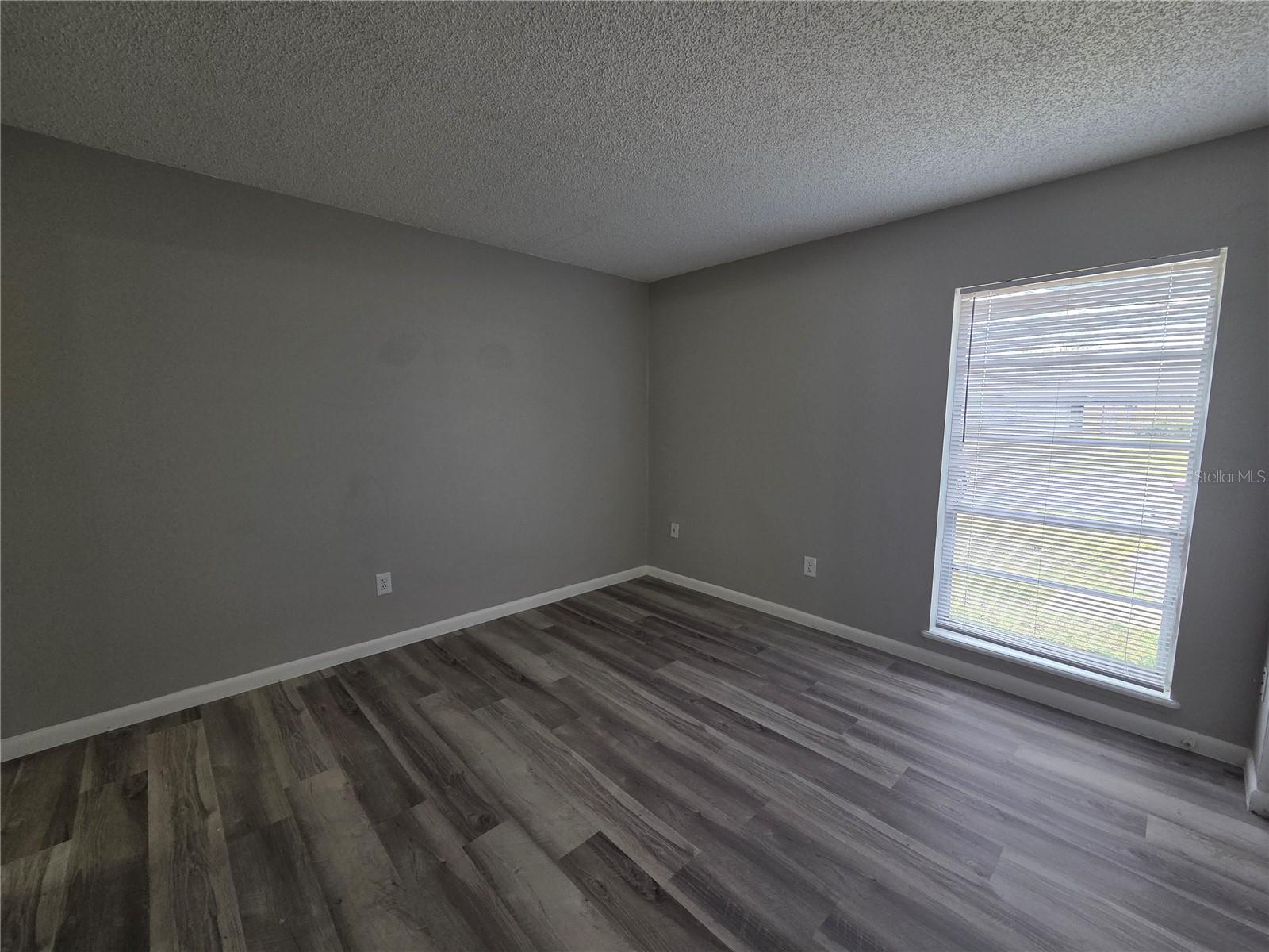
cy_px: 476
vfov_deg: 89.9
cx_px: 634
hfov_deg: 106.2
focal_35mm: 13
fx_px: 477
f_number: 2.2
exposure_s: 1/120
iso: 100
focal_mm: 2.2
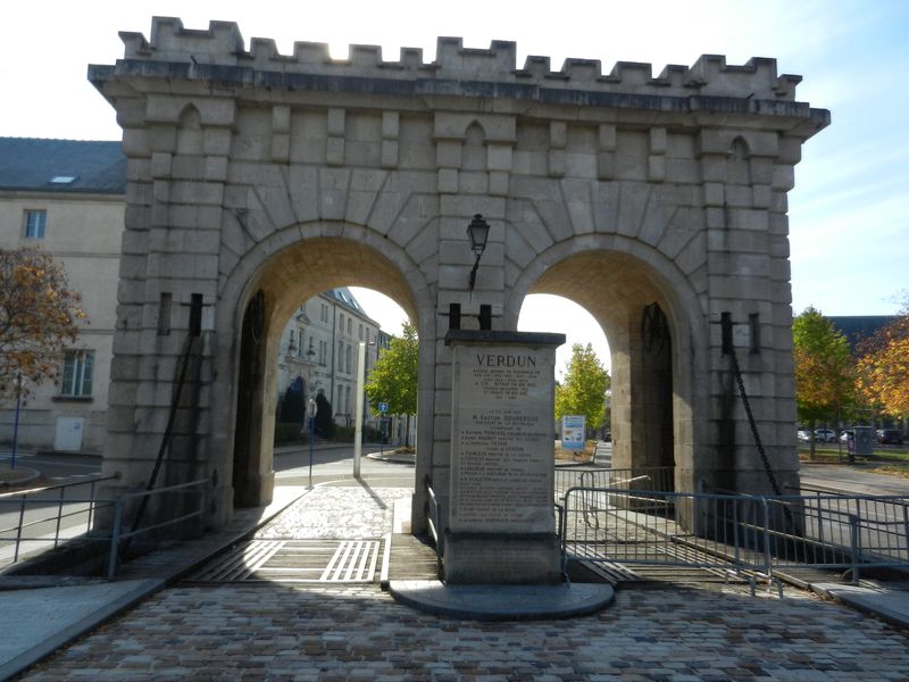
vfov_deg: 54.9
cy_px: 341
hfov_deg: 69.4
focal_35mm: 25
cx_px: 454
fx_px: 656
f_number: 3.5
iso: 160
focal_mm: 4.5
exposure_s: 1/1250
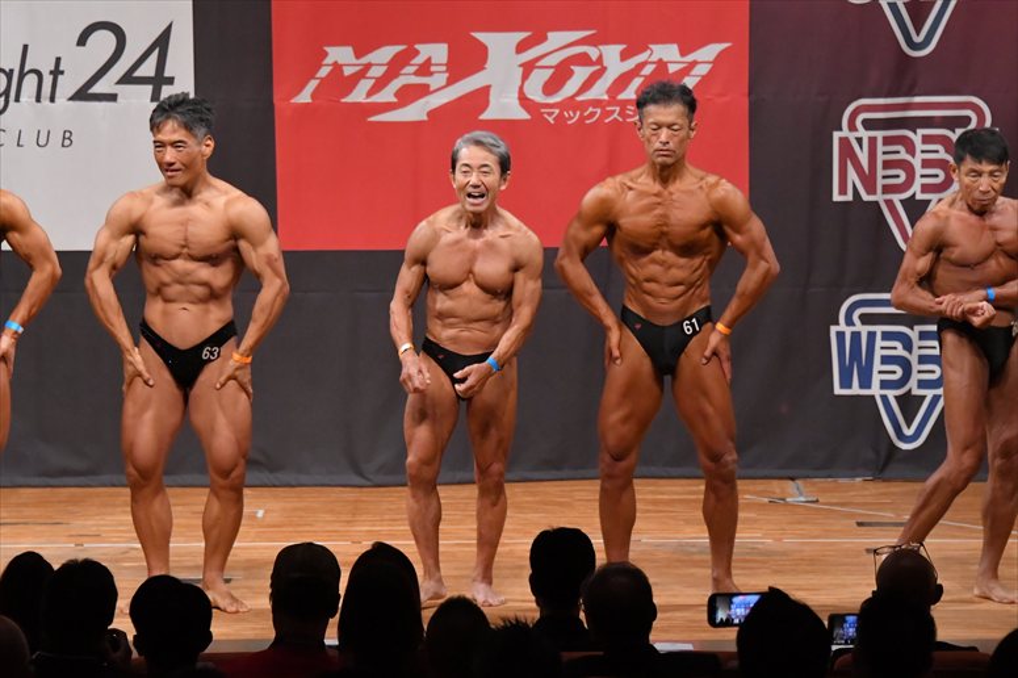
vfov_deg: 6.1
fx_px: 6359
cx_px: 509
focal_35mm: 225
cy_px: 339
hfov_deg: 9.2
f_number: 5.6
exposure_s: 1/400
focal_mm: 150
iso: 7200
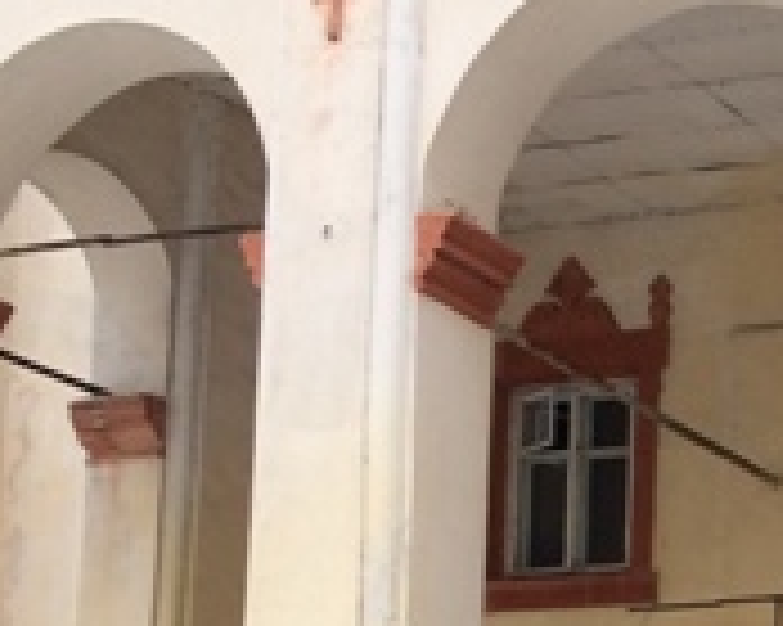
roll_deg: -1.5
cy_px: 860
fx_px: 2409
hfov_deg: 16.6
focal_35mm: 104
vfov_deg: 14.1
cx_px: 1215
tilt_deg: +4.7
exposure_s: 1/720
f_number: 2.2
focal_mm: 4.15
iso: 32
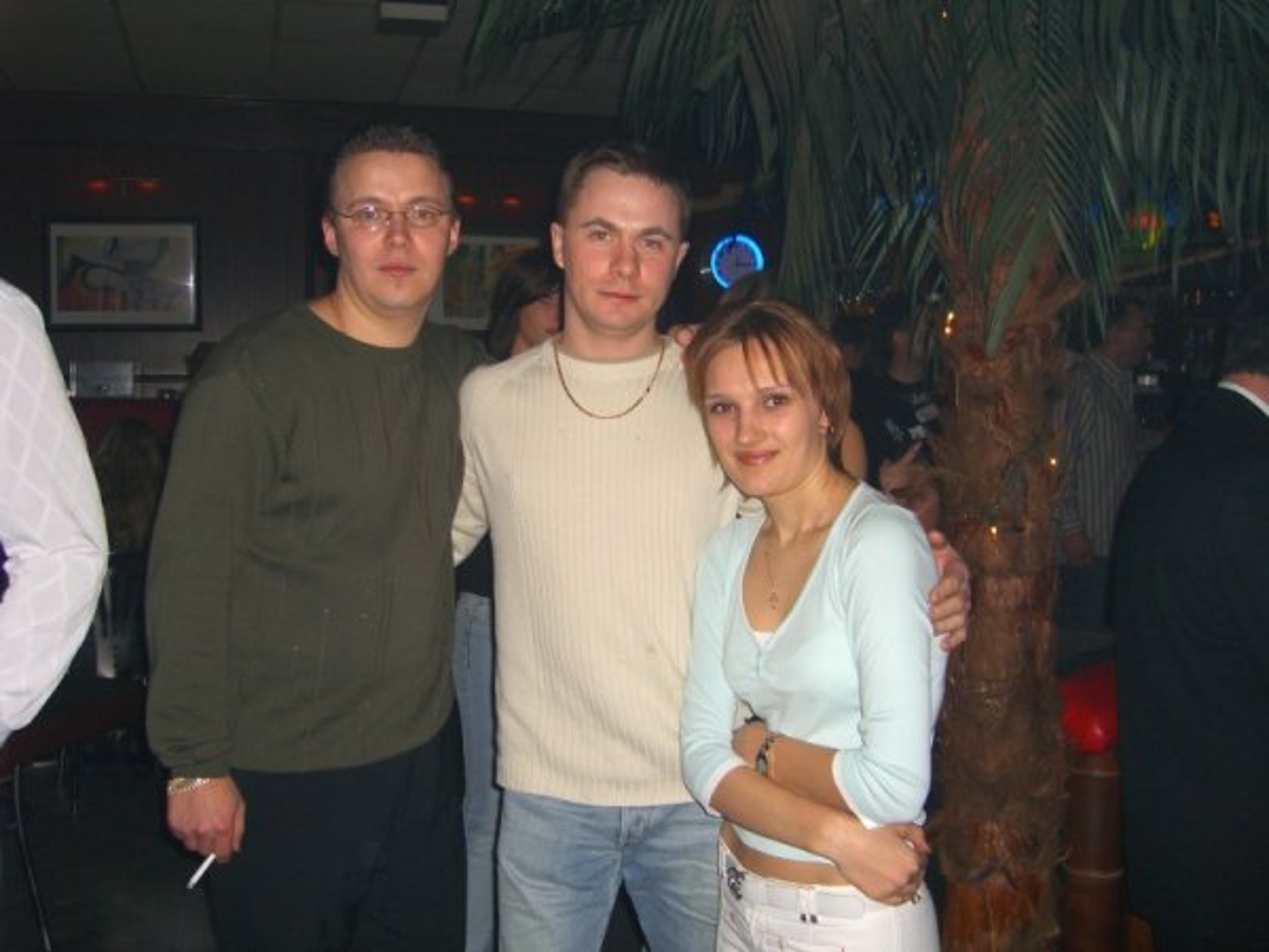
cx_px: 634
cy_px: 476
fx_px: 1393
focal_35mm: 38
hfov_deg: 49.0
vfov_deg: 37.7
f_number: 2.8
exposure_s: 1/60
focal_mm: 7.9
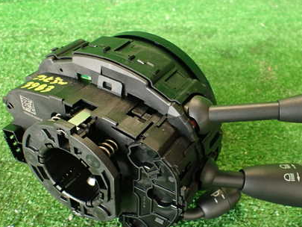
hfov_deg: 49.2
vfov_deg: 38.5
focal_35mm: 37
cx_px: 203
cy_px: 137
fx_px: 323
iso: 200
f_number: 2
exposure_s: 1/30
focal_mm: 4.5
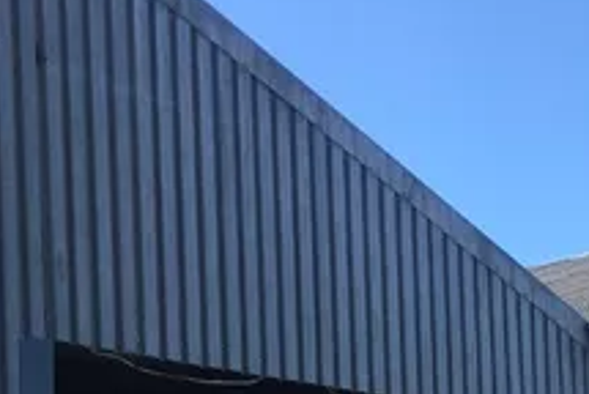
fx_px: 1835
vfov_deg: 11.3
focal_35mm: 112
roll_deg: +0.8
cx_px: 627
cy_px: 736
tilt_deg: +0.6
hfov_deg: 17.7
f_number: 2.2
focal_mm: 4.15
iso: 25
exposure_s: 1/974
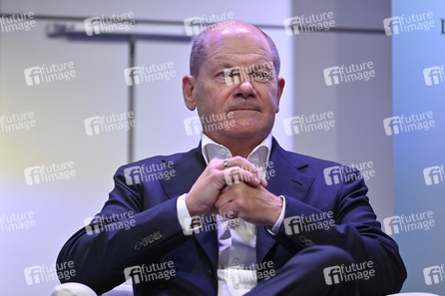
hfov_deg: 10.2
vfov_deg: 6.8
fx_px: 2496
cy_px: 148
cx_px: 223
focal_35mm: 202
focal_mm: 200
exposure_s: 1/400
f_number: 2.8
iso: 500
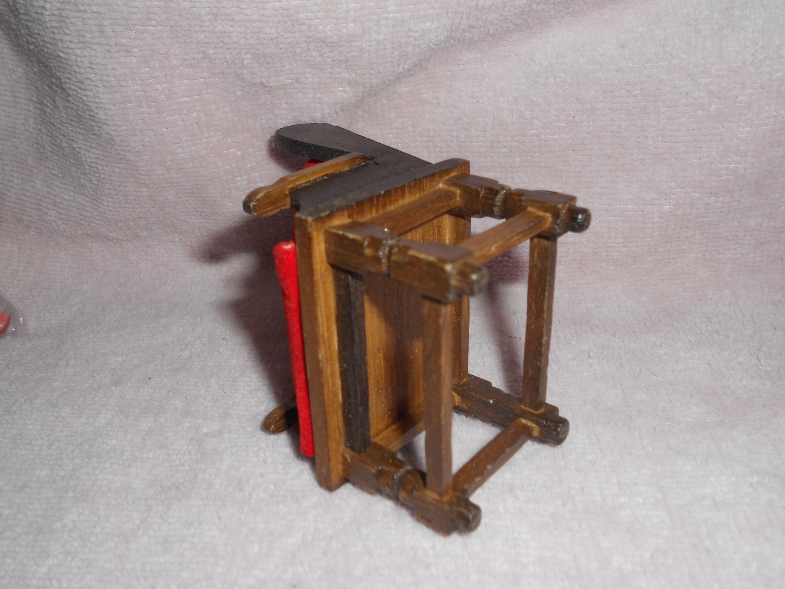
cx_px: 392
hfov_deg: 56.8
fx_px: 726
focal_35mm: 32
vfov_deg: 44.2
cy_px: 294
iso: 80
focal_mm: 5.8
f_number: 8.8
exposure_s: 1/25
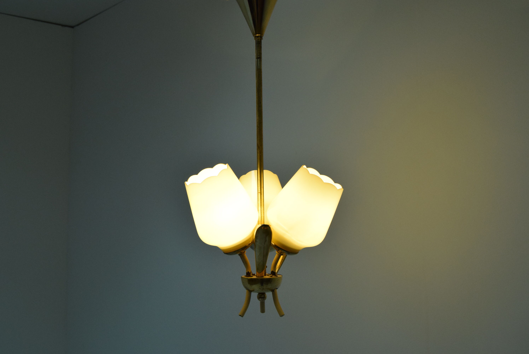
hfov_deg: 49.5
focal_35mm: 39
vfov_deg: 34.3
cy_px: 177
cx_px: 264
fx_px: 574
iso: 1600
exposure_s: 1/200
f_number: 7.1
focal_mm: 26
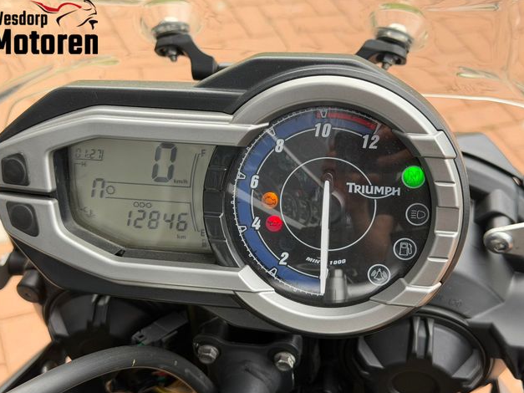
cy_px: 199
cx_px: 258
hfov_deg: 38.9
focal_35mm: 49
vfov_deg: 29.7
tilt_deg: -44.2
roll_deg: -7.6
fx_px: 742
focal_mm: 6.76
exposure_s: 1/606
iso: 64
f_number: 1.78
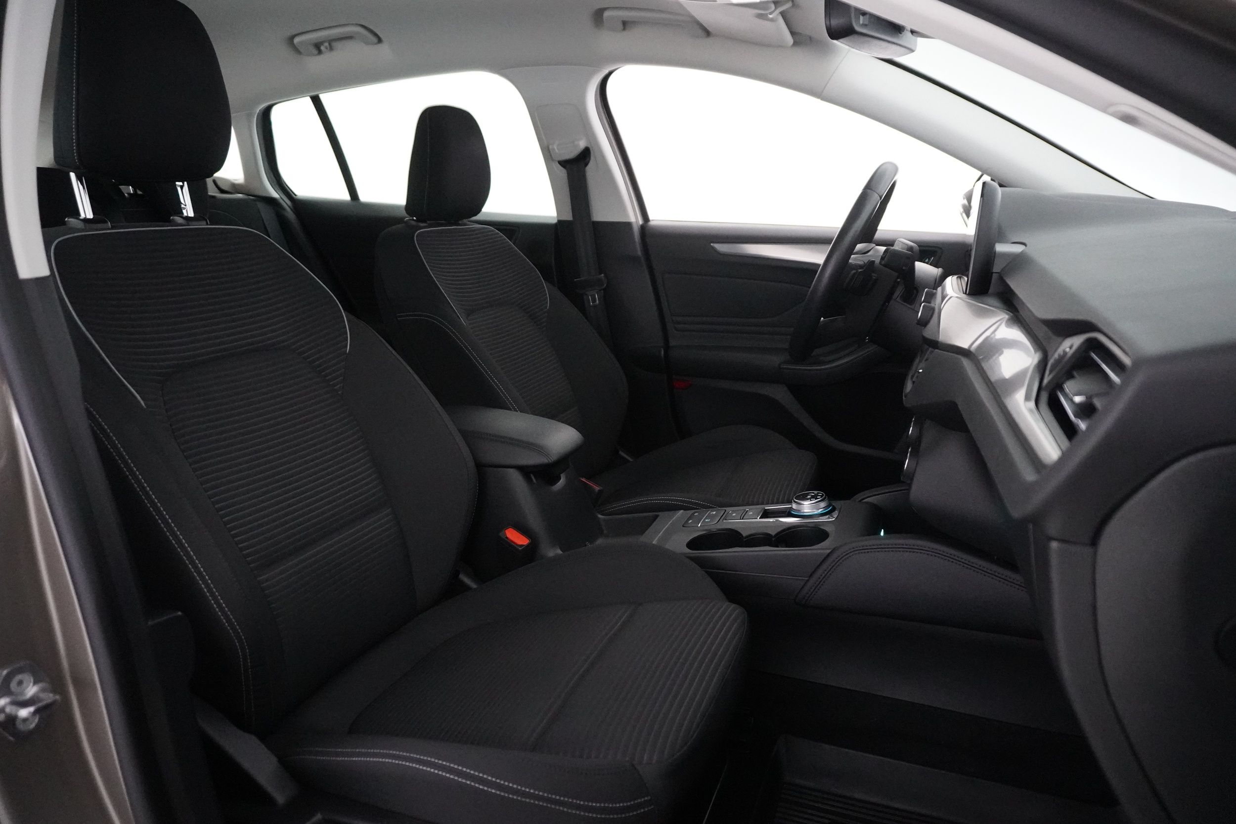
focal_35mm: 24
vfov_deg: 53.1
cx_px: 618
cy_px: 412
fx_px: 824
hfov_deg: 73.7
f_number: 3.5
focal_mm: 16
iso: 6400
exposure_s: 1/100
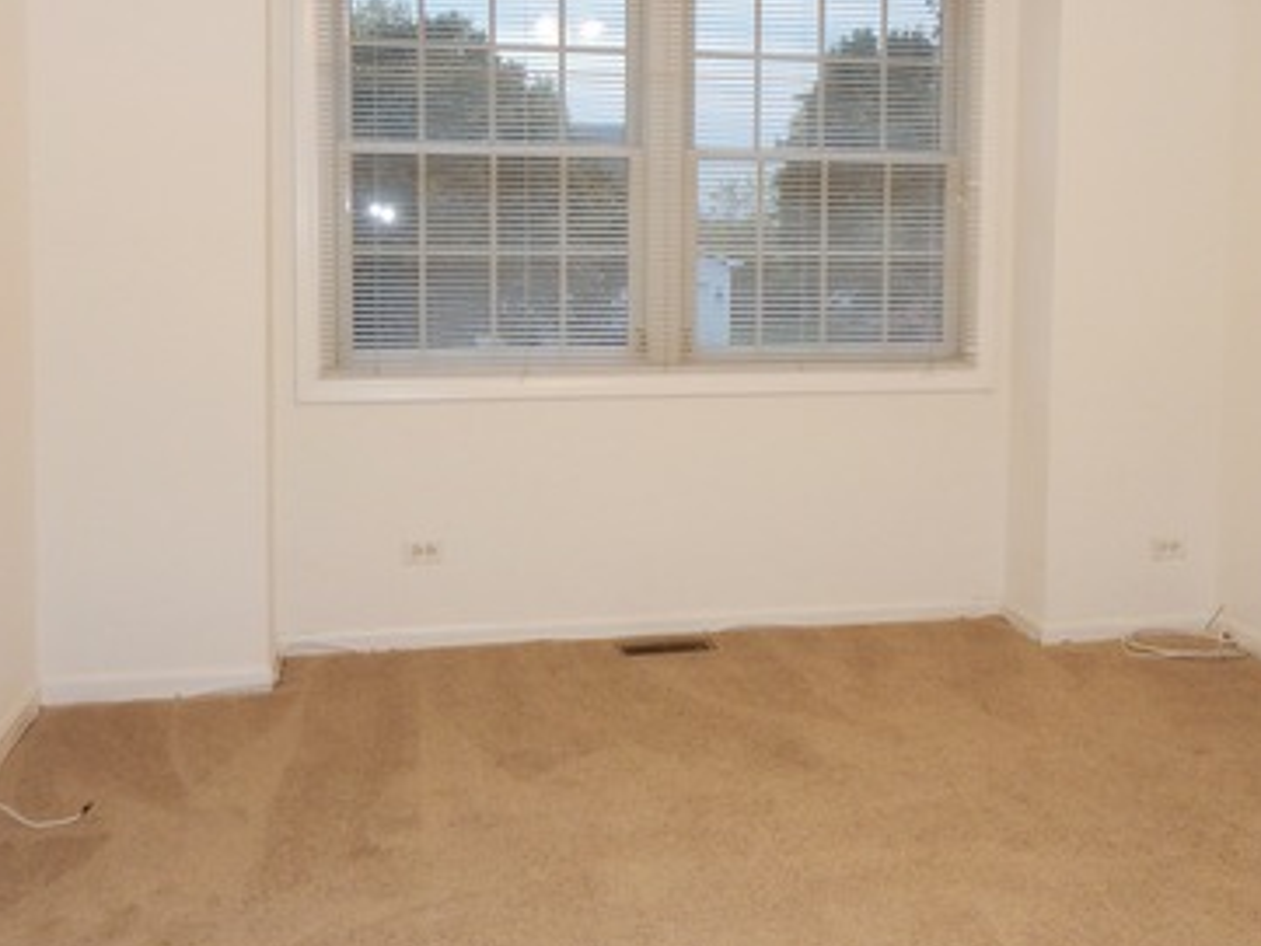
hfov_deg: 47.6
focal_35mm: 39
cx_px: 748
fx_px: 1421
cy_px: 325
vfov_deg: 36.5
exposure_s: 1/30
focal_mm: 4
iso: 200
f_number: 3
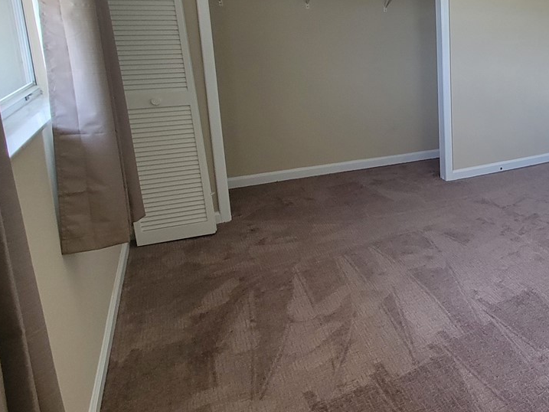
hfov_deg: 46.1
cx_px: 602
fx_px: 460
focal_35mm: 29
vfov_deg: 46.8
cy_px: 112
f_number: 2.2
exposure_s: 1/60
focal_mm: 2.2
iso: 160
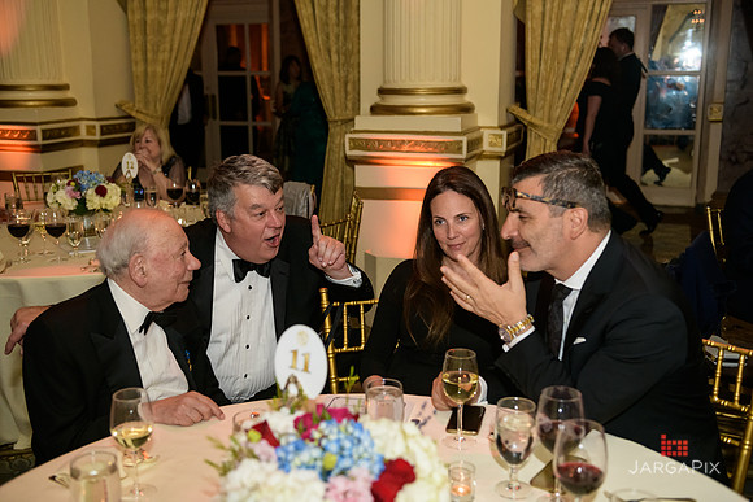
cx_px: 376
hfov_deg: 48.4
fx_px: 837
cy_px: 251
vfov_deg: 33.4
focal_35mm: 40
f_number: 3.2
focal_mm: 40
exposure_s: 1/100
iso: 1600
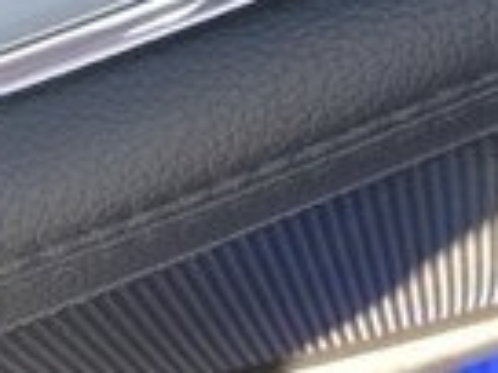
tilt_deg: -46.8
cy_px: -514
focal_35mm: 141
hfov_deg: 13.9
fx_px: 2028
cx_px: 103
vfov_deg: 9.4
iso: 32
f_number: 2.2
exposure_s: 1/100
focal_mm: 4.15
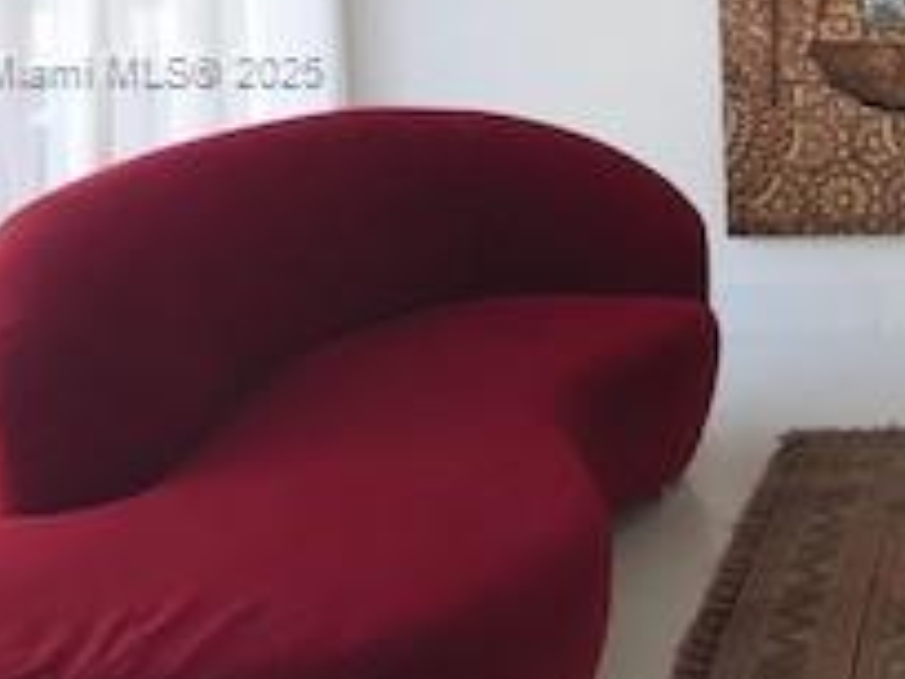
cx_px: 1122
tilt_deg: -8.0
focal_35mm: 88
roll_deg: +1.4
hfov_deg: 20.6
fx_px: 2301
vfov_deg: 16.6
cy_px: 71
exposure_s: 1/120
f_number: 1.8
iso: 32
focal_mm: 3.99
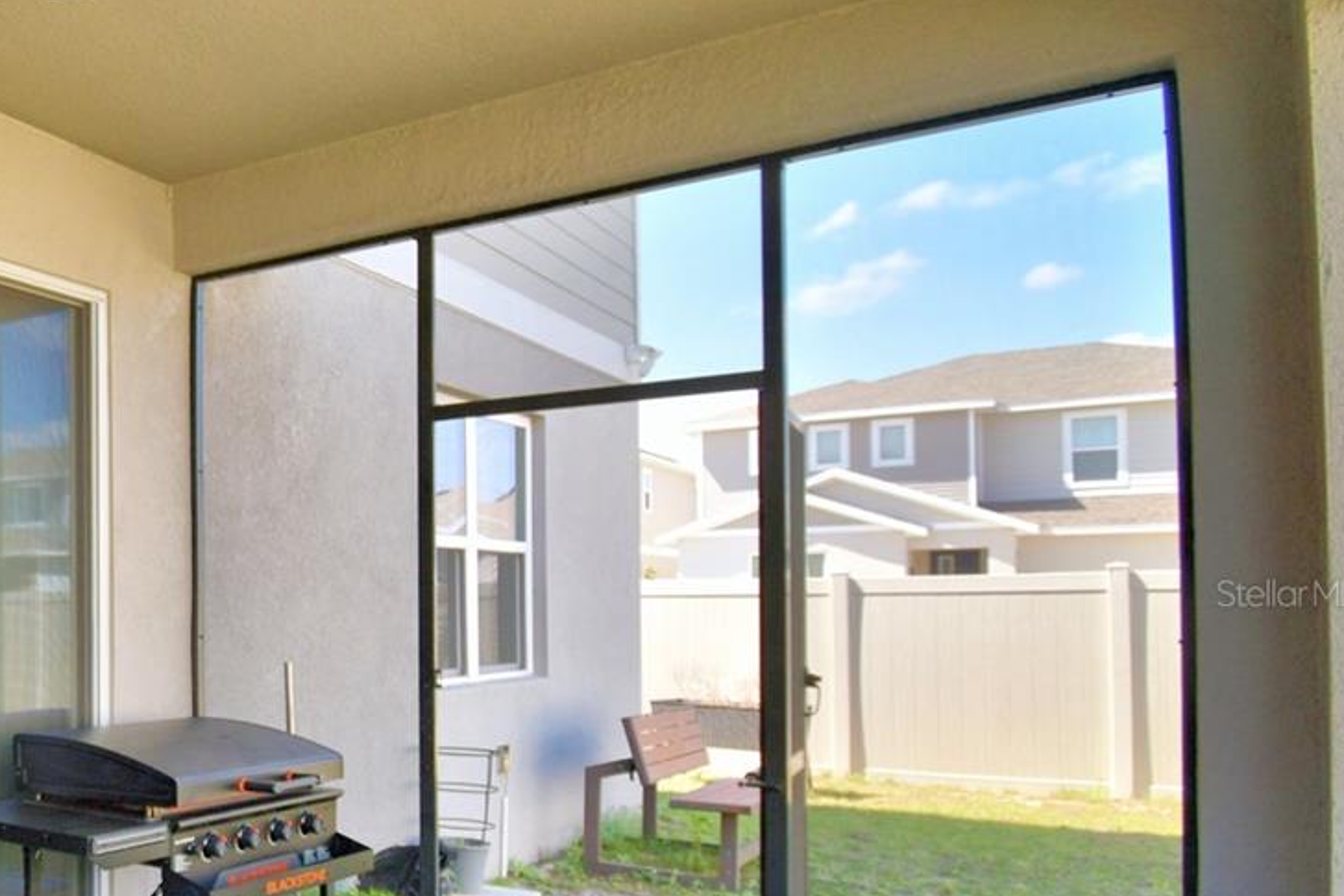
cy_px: 593
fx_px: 1232
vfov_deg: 39.5
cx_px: -98
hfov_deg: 44.9
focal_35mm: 33
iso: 200
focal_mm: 10
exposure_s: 1/320
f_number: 4.5
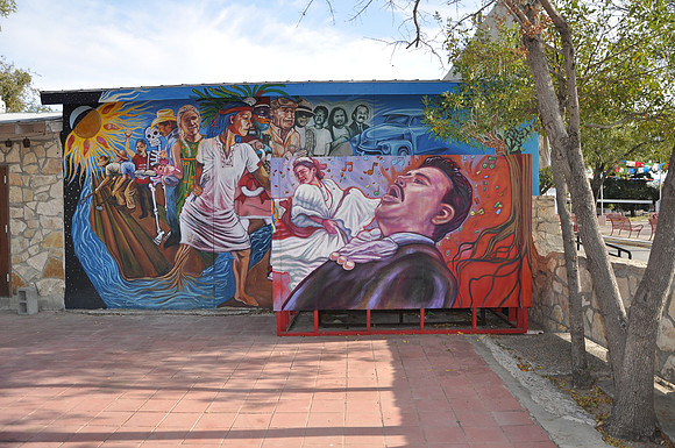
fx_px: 506
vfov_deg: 47.8
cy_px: 224
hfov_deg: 67.5
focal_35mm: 27
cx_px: 338
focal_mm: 18
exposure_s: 1/200
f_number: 5
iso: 200
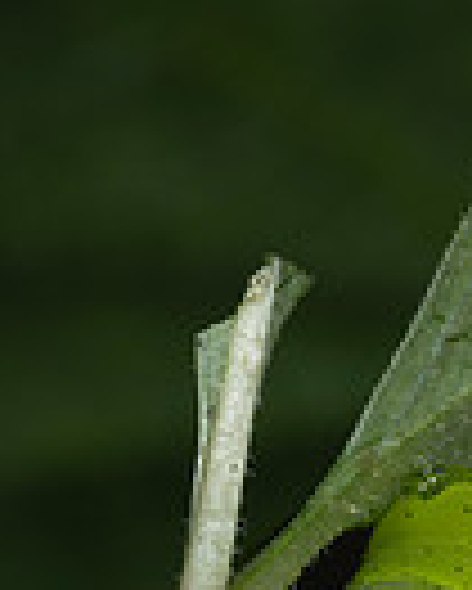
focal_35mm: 590
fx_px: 10290
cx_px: 378
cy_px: 977
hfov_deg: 2.6
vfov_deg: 3.3
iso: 64
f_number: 29
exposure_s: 1/200
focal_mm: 105
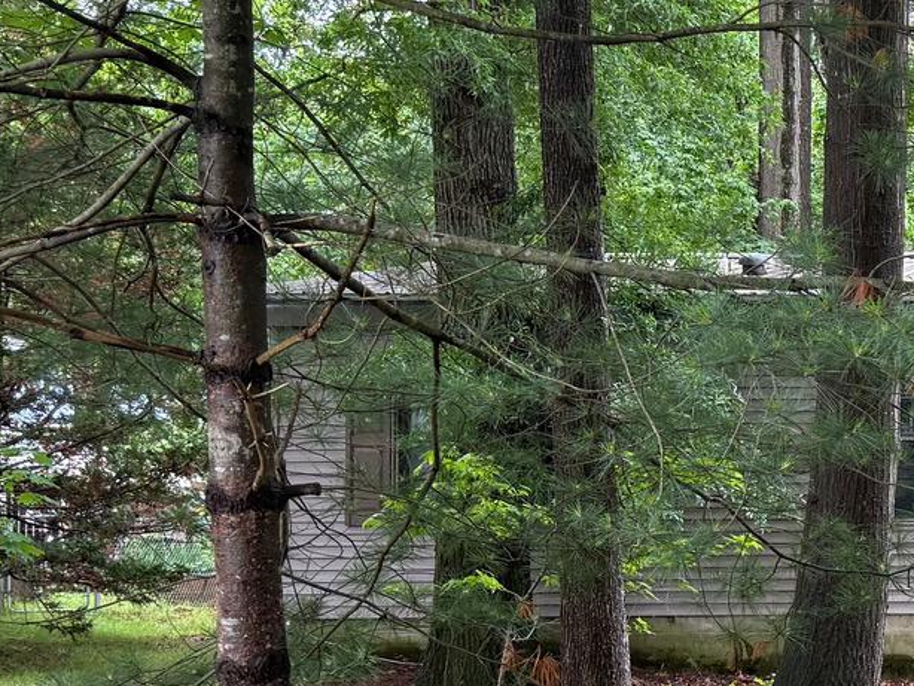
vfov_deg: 18.4
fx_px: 2113
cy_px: 427
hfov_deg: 20.6
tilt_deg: +1.3
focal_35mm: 80
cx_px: 1393
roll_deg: +0.4
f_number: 1.78
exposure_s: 1/134
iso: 100
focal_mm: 6.76
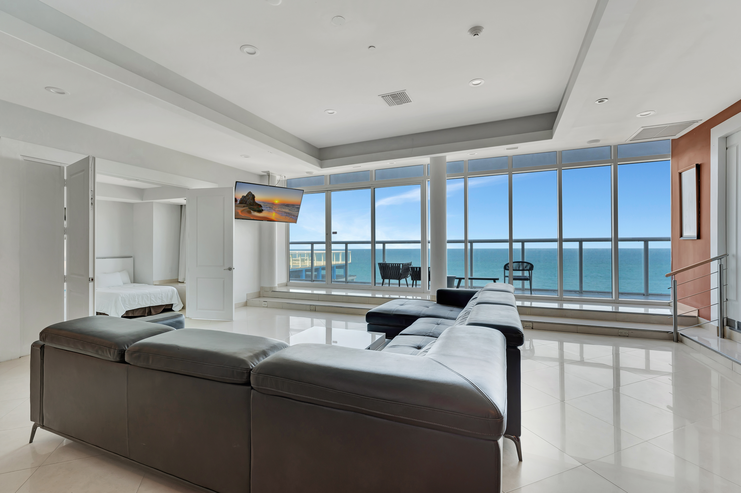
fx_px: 321
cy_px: 246
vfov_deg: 75.1
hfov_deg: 98.2
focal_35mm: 16
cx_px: 370
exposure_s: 1/20
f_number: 9
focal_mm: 15.6
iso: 400
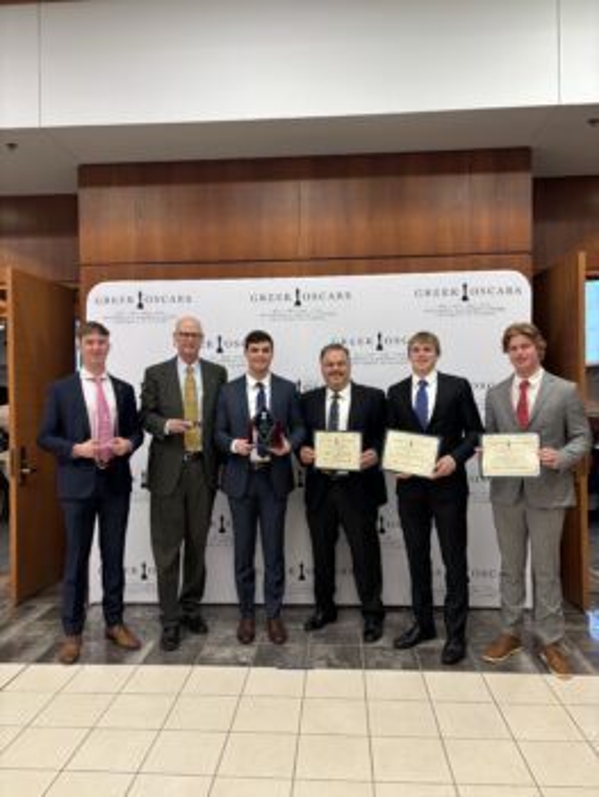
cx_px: 300
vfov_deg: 67.3
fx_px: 599
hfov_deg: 53.1
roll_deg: +0.2
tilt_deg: -0.5
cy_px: 398
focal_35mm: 26
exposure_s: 1/62
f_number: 1.6
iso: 125
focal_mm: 5.96
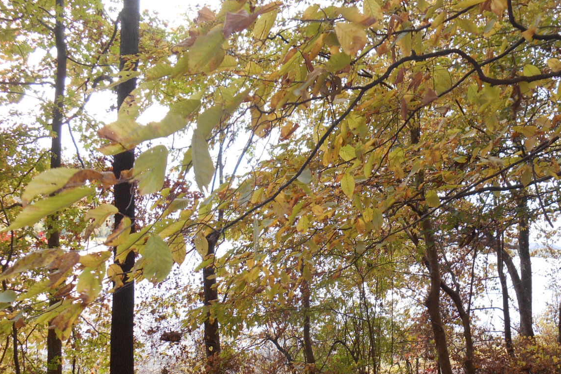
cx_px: 326
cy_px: 257
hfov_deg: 50.5
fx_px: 592
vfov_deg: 34.6
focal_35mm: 38
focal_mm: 4.7
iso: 125
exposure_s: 1/30
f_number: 3.4
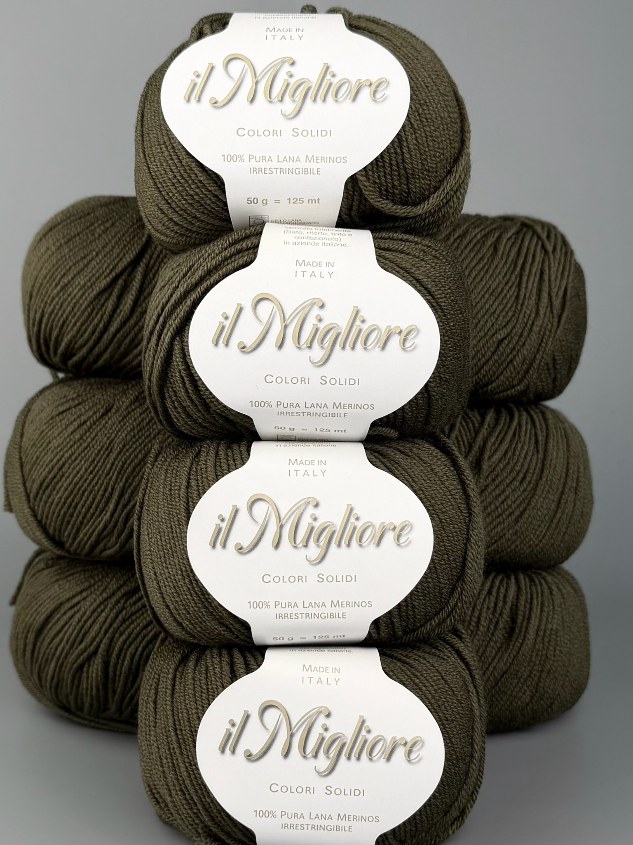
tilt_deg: -11.6
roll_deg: +2.1
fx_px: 585
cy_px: 422
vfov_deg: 71.6
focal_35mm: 24
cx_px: 316
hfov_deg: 56.8
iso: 80
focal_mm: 6.76
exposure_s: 1/1106
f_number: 1.78
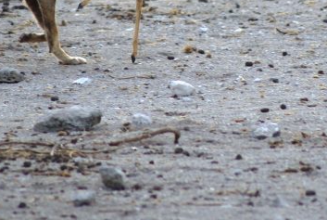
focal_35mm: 1019
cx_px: 210
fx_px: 9275
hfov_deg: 2.0
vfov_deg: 1.4
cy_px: 8
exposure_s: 1/500
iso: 200
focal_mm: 300
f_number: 5.6
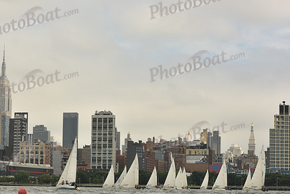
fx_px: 822
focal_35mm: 102
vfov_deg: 13.5
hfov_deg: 20.0
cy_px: 109
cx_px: 114
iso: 320
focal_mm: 75
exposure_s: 1/1250
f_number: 8
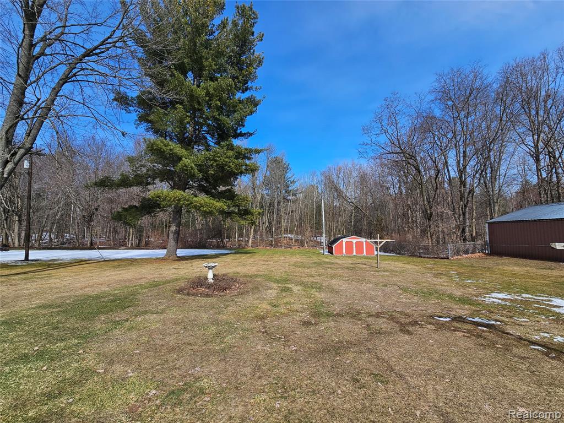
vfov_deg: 89.9
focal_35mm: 13
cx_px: 282
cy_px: 212
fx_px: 212
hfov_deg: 106.2
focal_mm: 2.2
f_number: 2.2
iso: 50
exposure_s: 1/2163
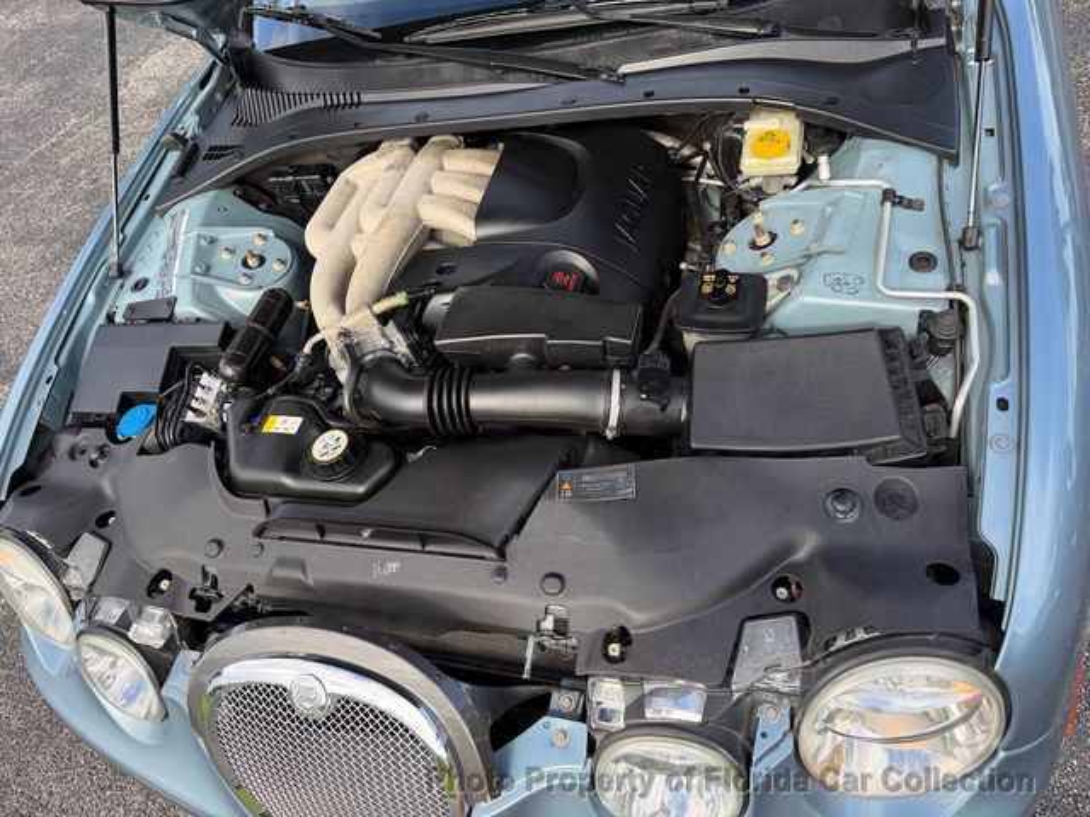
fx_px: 756
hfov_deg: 71.6
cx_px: 545
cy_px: 408
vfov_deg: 56.8
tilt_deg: -47.6
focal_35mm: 24
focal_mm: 6.76
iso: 100
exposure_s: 1/788
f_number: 1.78
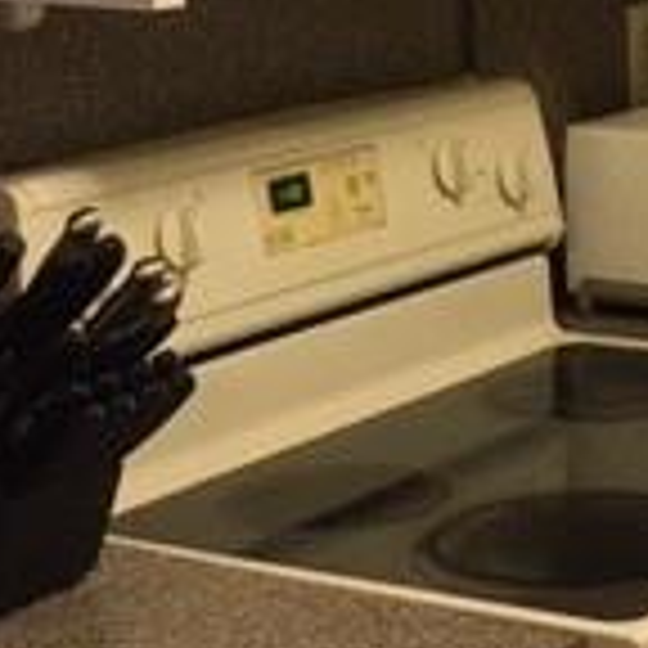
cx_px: 675
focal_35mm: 114
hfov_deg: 15.0
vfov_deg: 15.2
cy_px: 104
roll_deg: -0.8
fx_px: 2414
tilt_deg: -6.9
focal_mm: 4.15
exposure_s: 1/30
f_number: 2.2
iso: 200
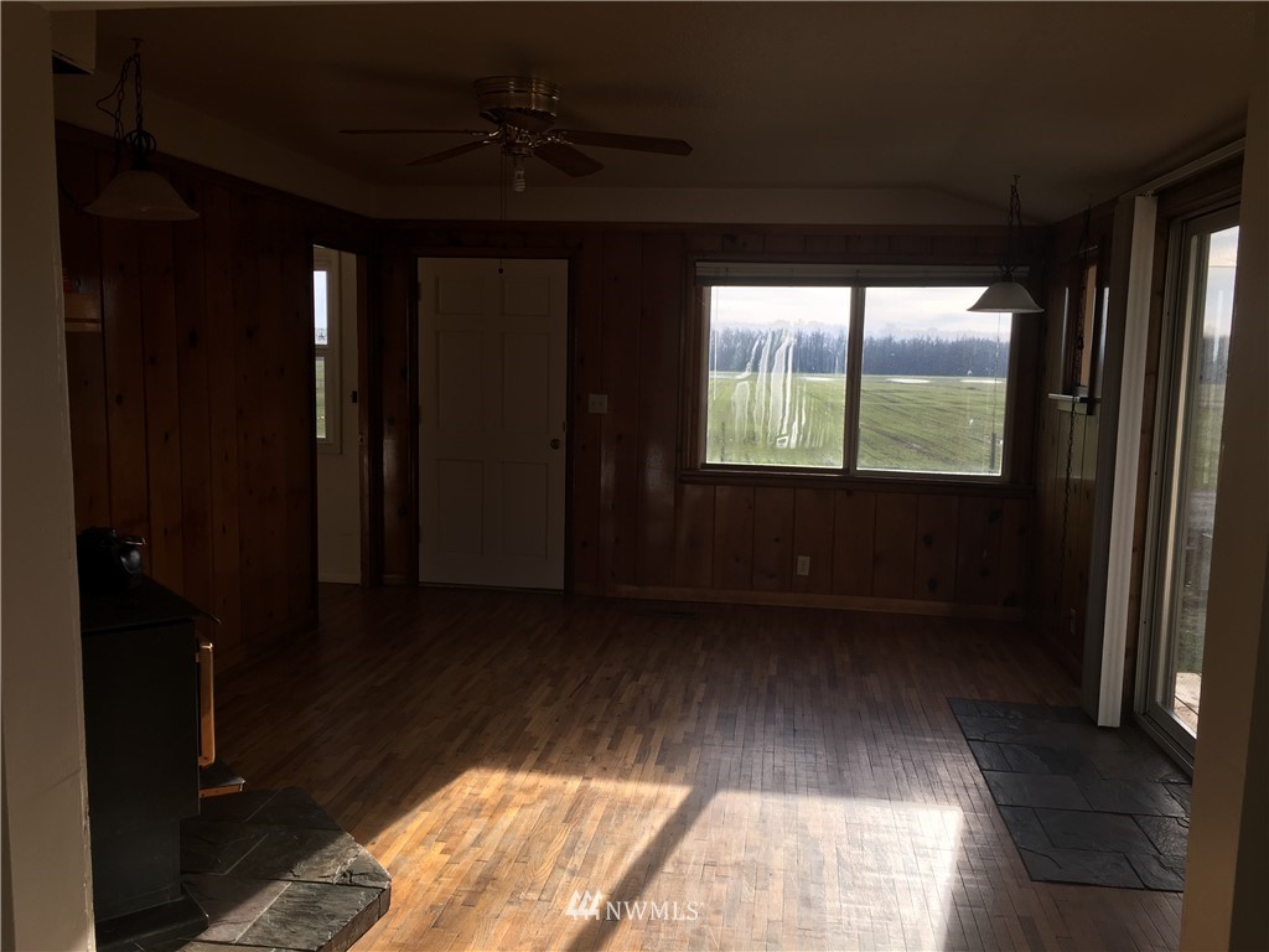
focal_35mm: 29
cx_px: 634
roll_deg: +0.1
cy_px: 476
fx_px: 1063
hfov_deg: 61.7
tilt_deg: -7.0
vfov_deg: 48.2
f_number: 2.2
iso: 25
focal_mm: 4.15
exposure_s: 1/379
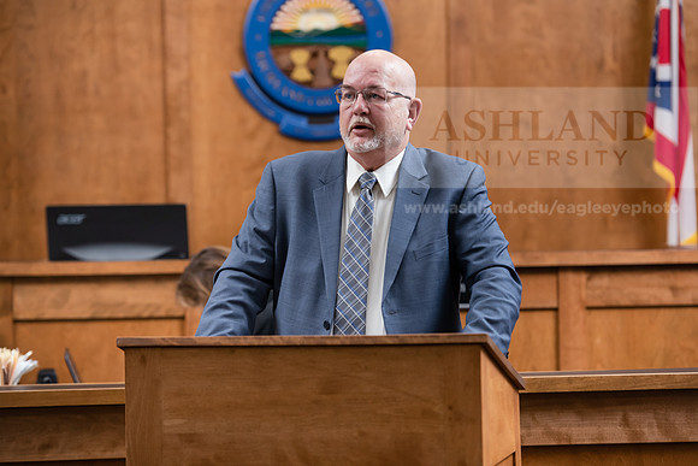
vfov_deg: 11.0
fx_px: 2424
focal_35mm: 125
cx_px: 349
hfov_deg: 16.4
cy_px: 233
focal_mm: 125
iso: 800
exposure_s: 1/200
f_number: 3.5
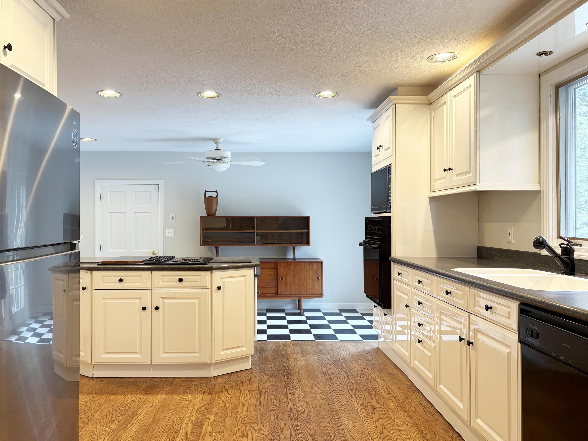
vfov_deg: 53.1
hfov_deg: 67.3
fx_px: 442
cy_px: 220
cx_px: 294
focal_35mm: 26
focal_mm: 5.96
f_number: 1.6
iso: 100
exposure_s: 1/60
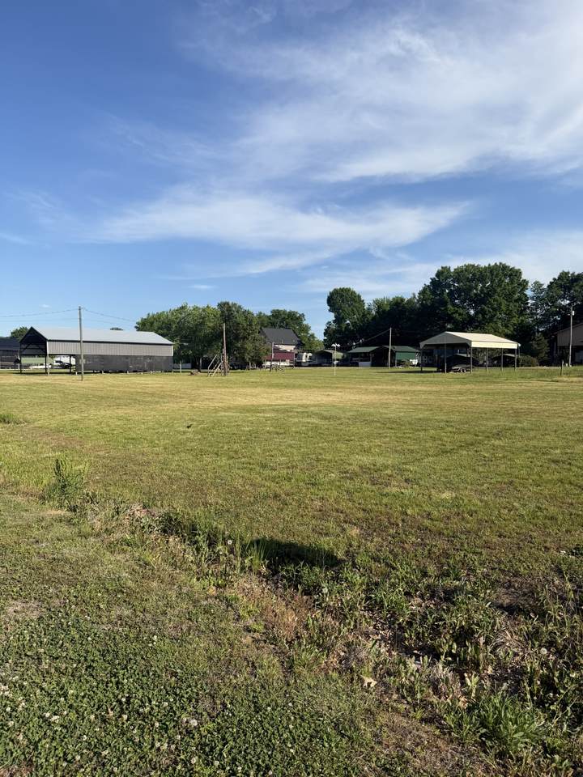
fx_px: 539
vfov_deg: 71.6
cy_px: 388
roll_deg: -0.6
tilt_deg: -2.1
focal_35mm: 24
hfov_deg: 56.8
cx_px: 292
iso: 80
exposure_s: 1/4975
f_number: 1.78
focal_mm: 6.76
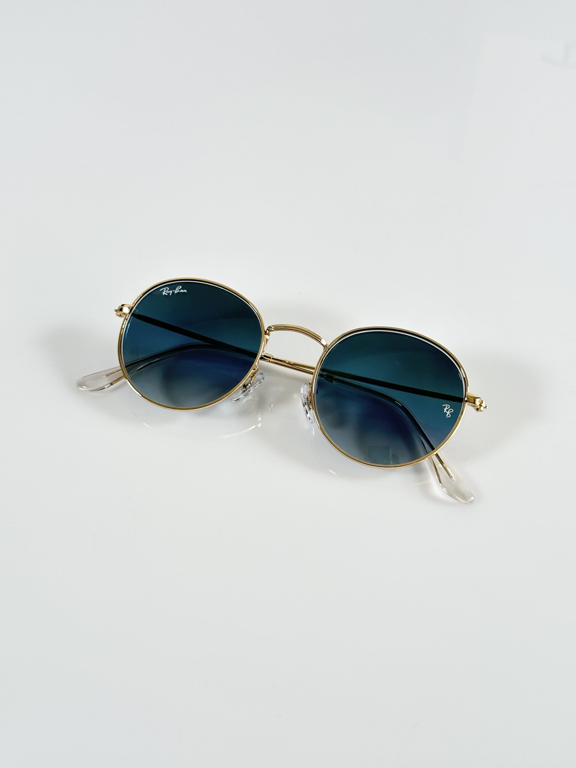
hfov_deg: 30.3
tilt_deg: -49.4
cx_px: 288
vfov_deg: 39.7
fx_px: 1065
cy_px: 384
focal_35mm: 48
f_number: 1.78
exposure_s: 1/121
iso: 64
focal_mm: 6.86
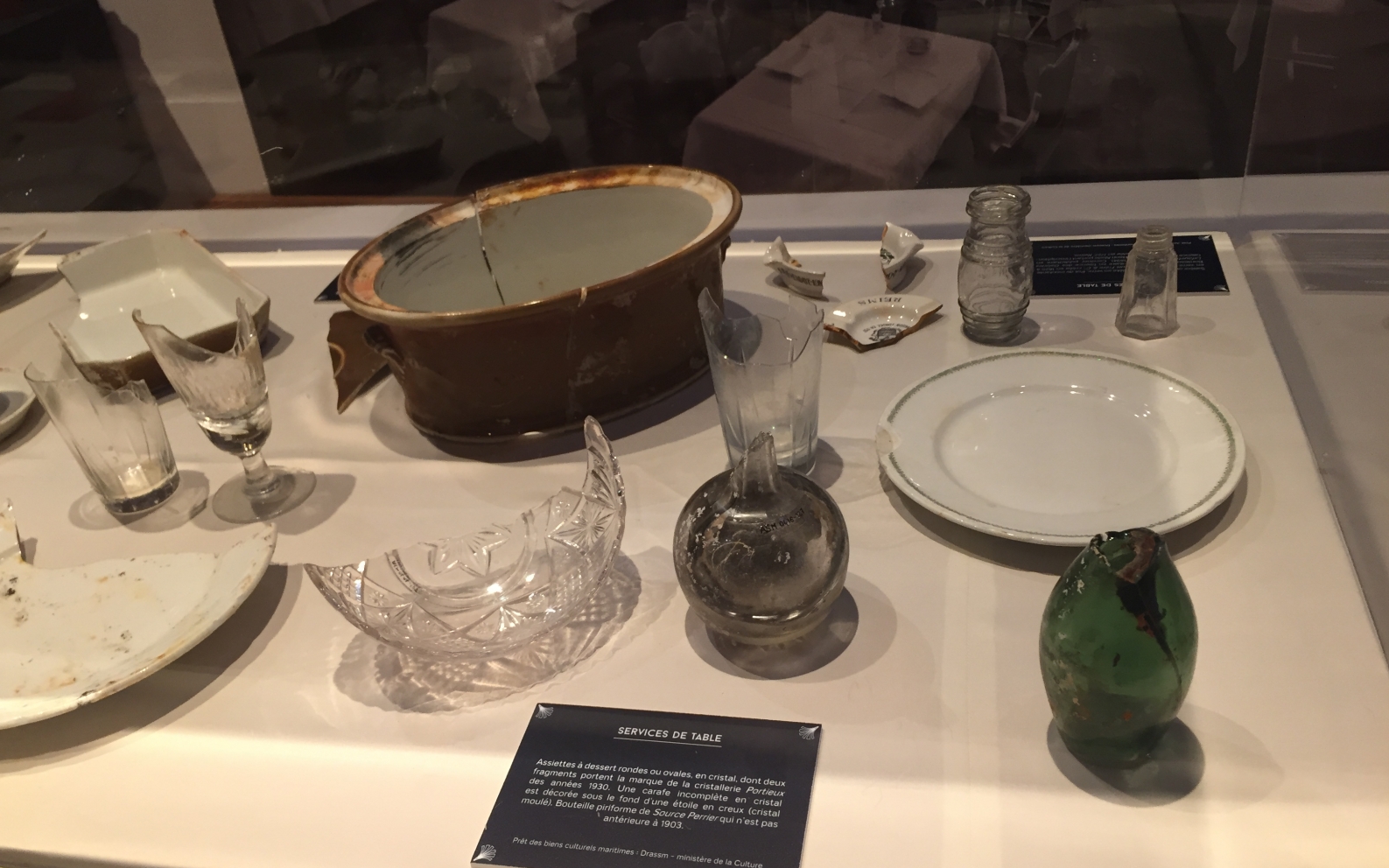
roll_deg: +6.7
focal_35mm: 31
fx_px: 1174
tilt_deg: -34.3
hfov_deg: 61.2
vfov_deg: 40.6
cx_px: 695
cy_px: 480
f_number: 2.2
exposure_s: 1/33
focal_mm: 4.15
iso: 100
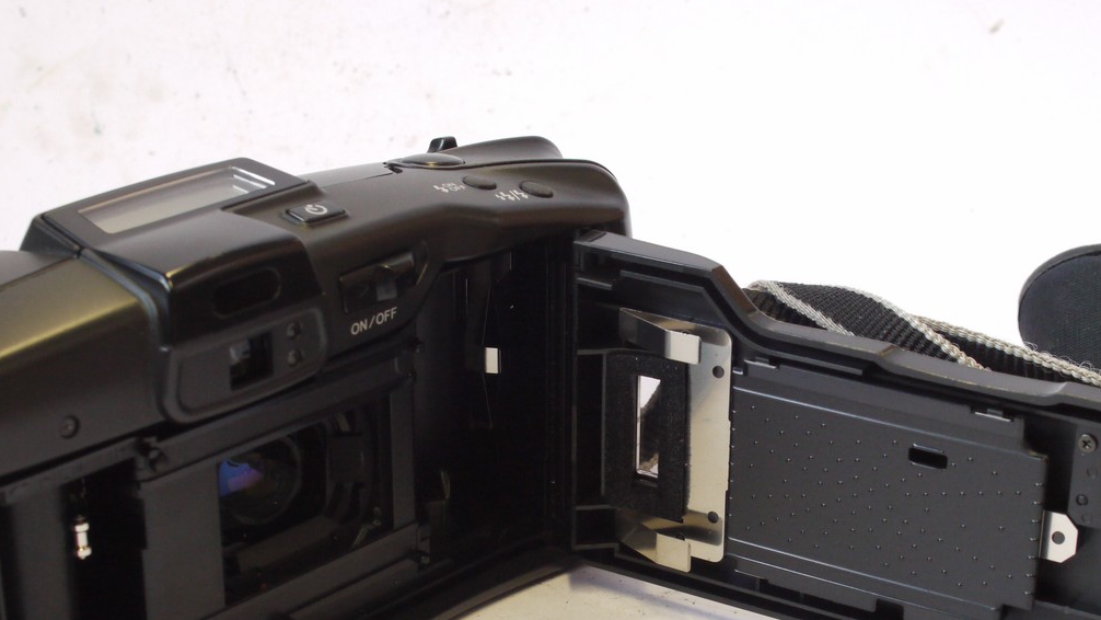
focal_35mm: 78
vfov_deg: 15.4
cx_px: 607
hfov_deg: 27.2
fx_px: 2277
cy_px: 484
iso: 800
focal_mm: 30
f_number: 9
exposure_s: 1/40
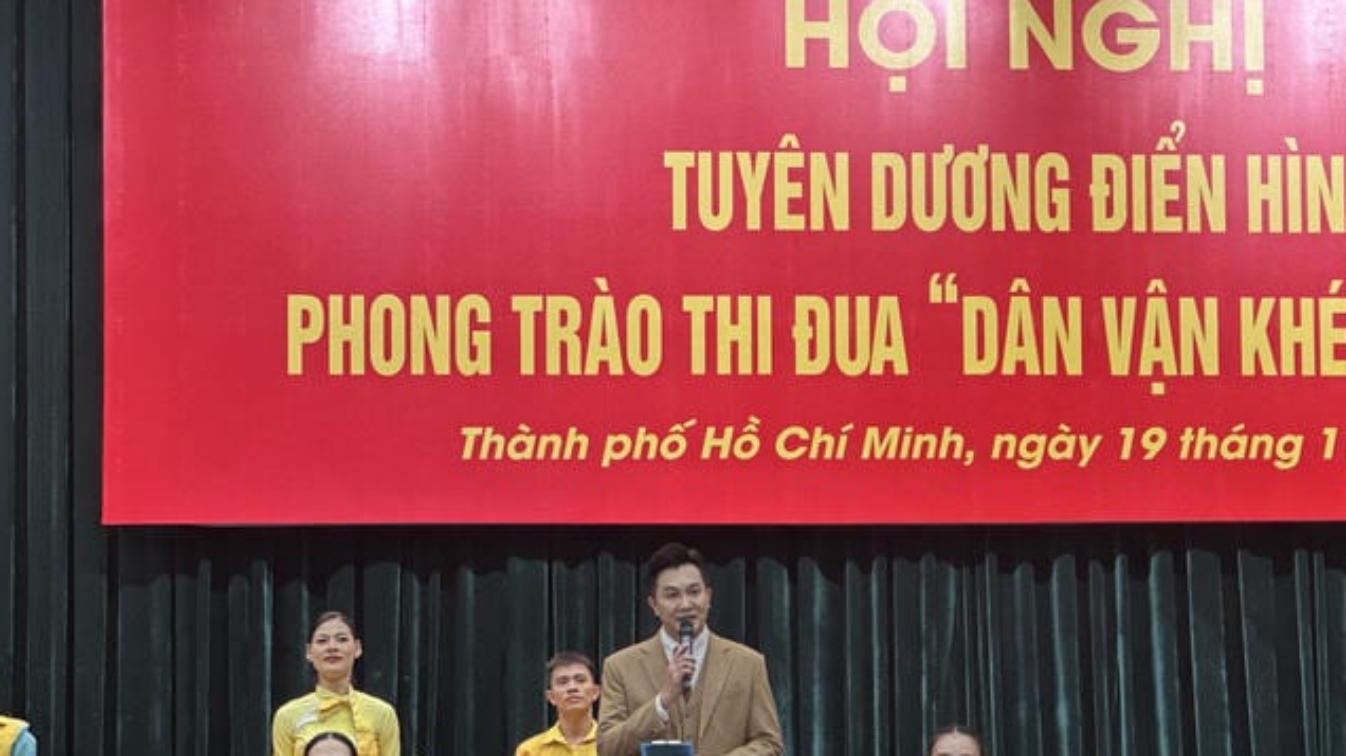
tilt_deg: +5.8
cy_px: 606
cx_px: 999
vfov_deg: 9.2
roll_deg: +0.6
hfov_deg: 16.2
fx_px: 4709
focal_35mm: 132
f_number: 2.8
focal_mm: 9
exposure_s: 1/50
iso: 160
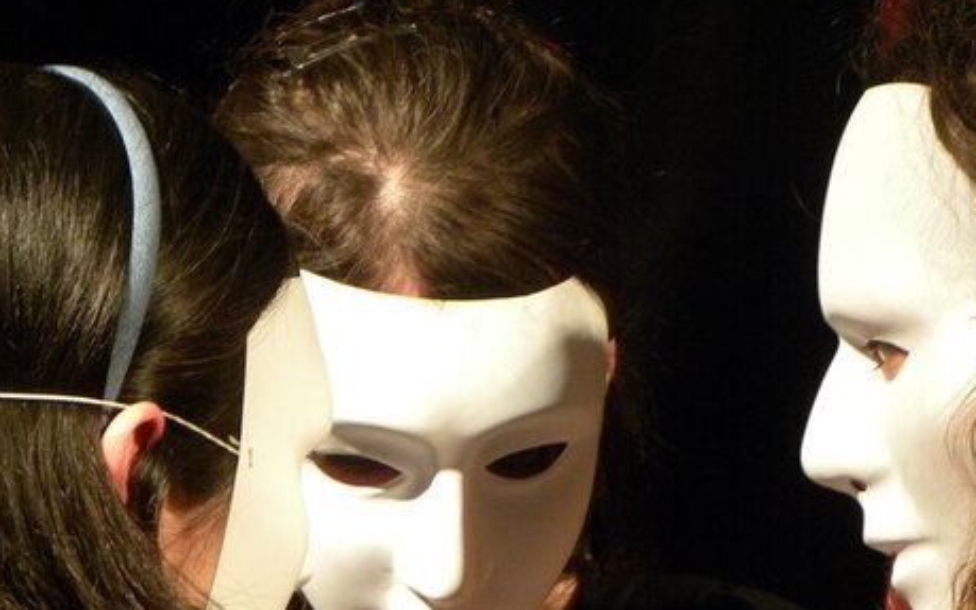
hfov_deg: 7.0
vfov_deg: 4.4
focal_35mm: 299
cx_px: 559
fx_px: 7954
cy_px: 542
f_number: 4.5
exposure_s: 1/60
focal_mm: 28.8
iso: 343
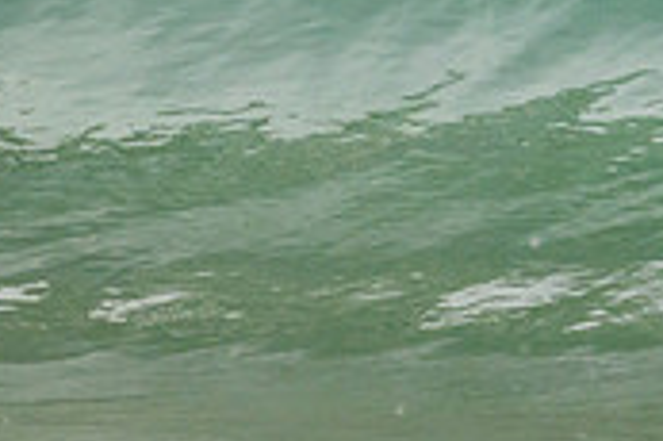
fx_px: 49419
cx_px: 1023
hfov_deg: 0.8
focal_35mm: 2686
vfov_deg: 0.5
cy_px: -155
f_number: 11
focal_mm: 800
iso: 1600
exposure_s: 1/2000
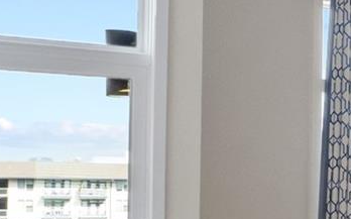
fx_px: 860
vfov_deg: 14.1
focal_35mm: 90
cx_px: 856
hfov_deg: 14.4
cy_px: 252
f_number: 11
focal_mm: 10
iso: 250
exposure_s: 1/3
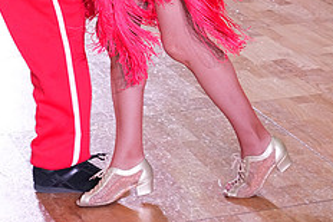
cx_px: 70
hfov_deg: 11.7
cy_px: -76
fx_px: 1620
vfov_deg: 7.8
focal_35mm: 175
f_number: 5.6
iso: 5000
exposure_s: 1/320
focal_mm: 70
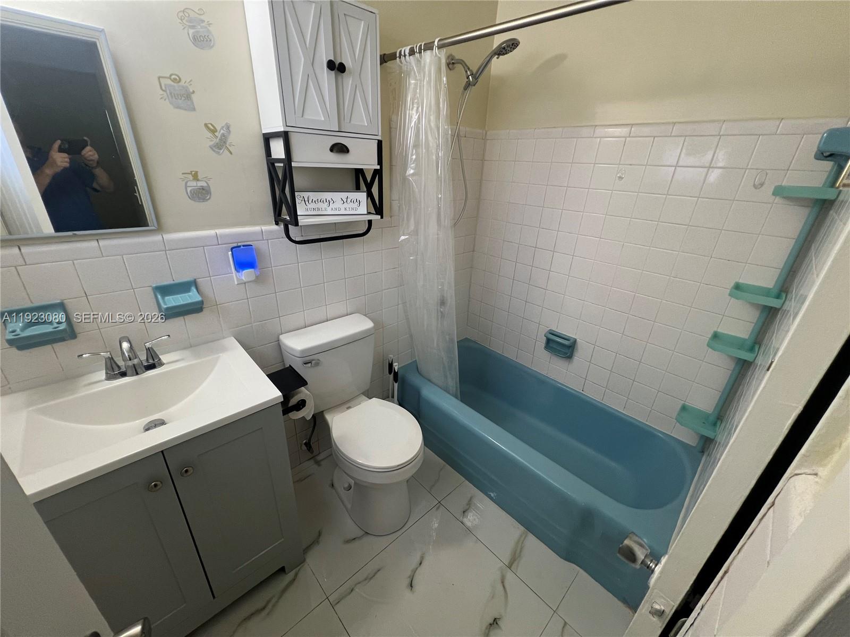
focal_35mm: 13
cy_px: 318
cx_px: 425
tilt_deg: -24.8
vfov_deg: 89.9
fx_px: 319
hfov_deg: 106.2
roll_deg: -1.6
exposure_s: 1/60
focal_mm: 1.57
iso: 125
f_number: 1.8
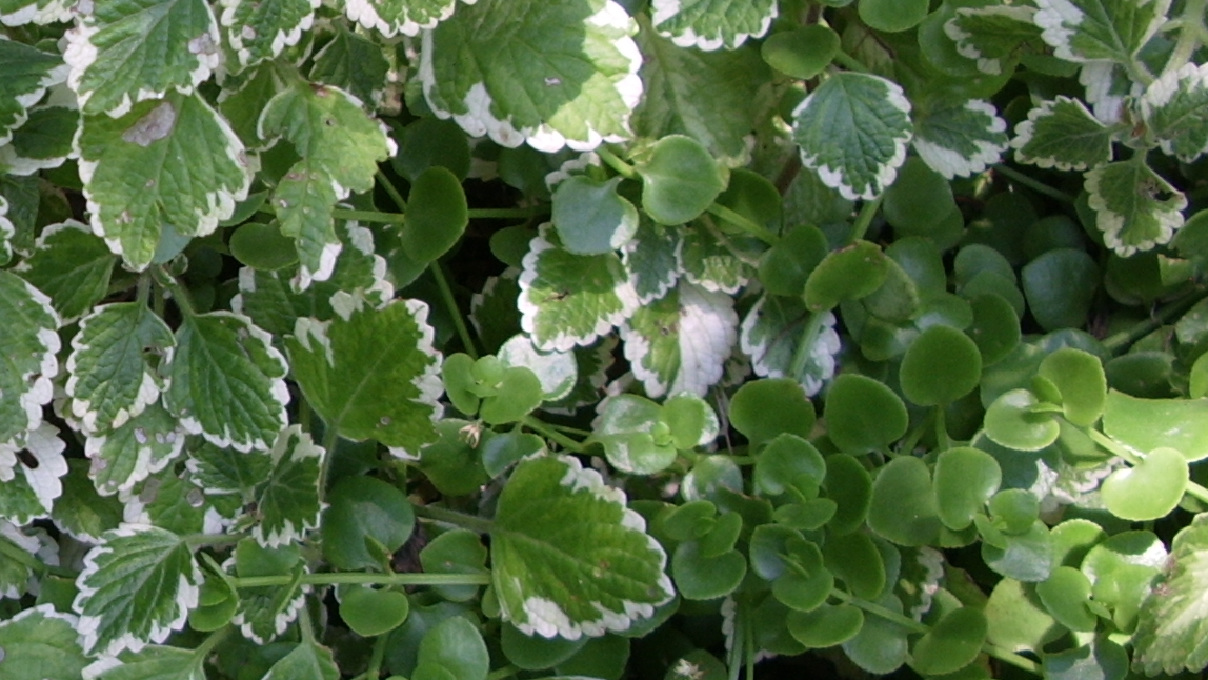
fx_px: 2723
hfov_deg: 23.6
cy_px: 305
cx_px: -79
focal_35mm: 85
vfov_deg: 14.2
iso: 50
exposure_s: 1/125
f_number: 2.6
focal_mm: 5.8
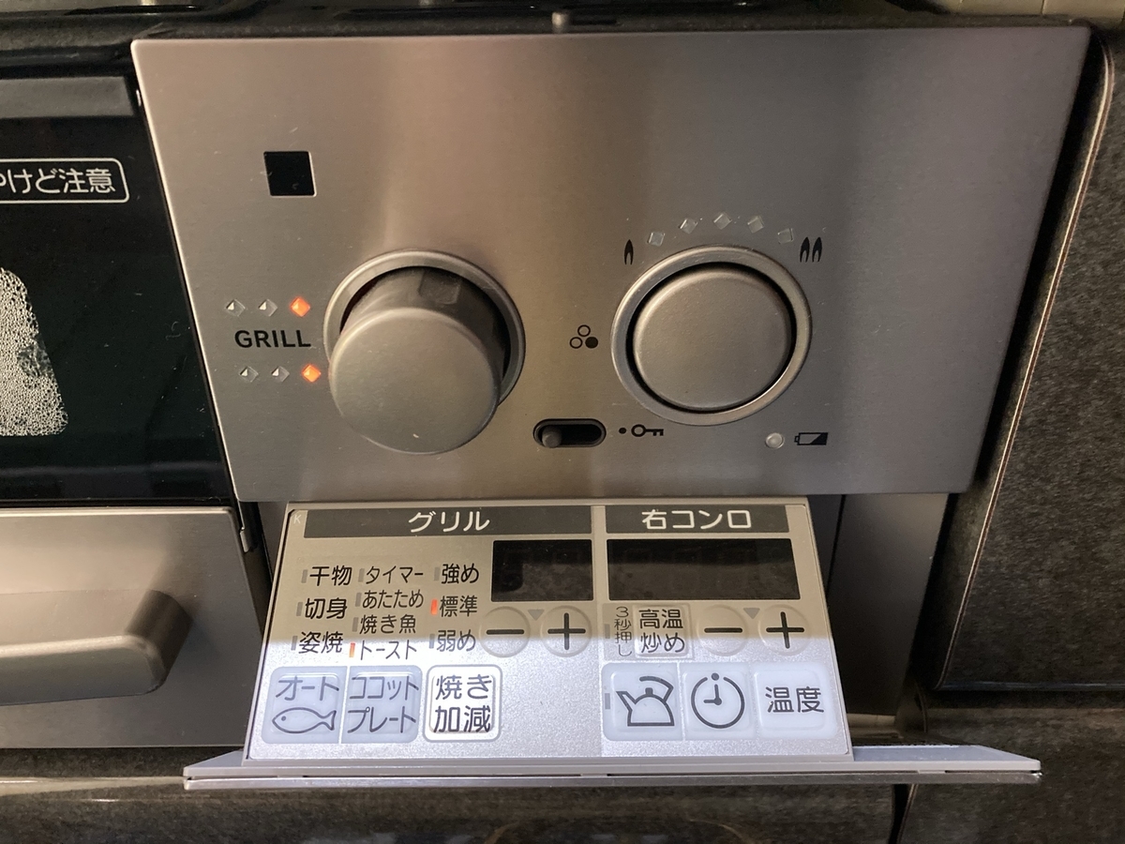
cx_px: 562
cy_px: 422
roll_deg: +1.3
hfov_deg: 63.4
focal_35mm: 28
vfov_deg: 49.7
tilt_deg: -31.6
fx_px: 910
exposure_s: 1/30
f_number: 1.8
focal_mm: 3.99
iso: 640
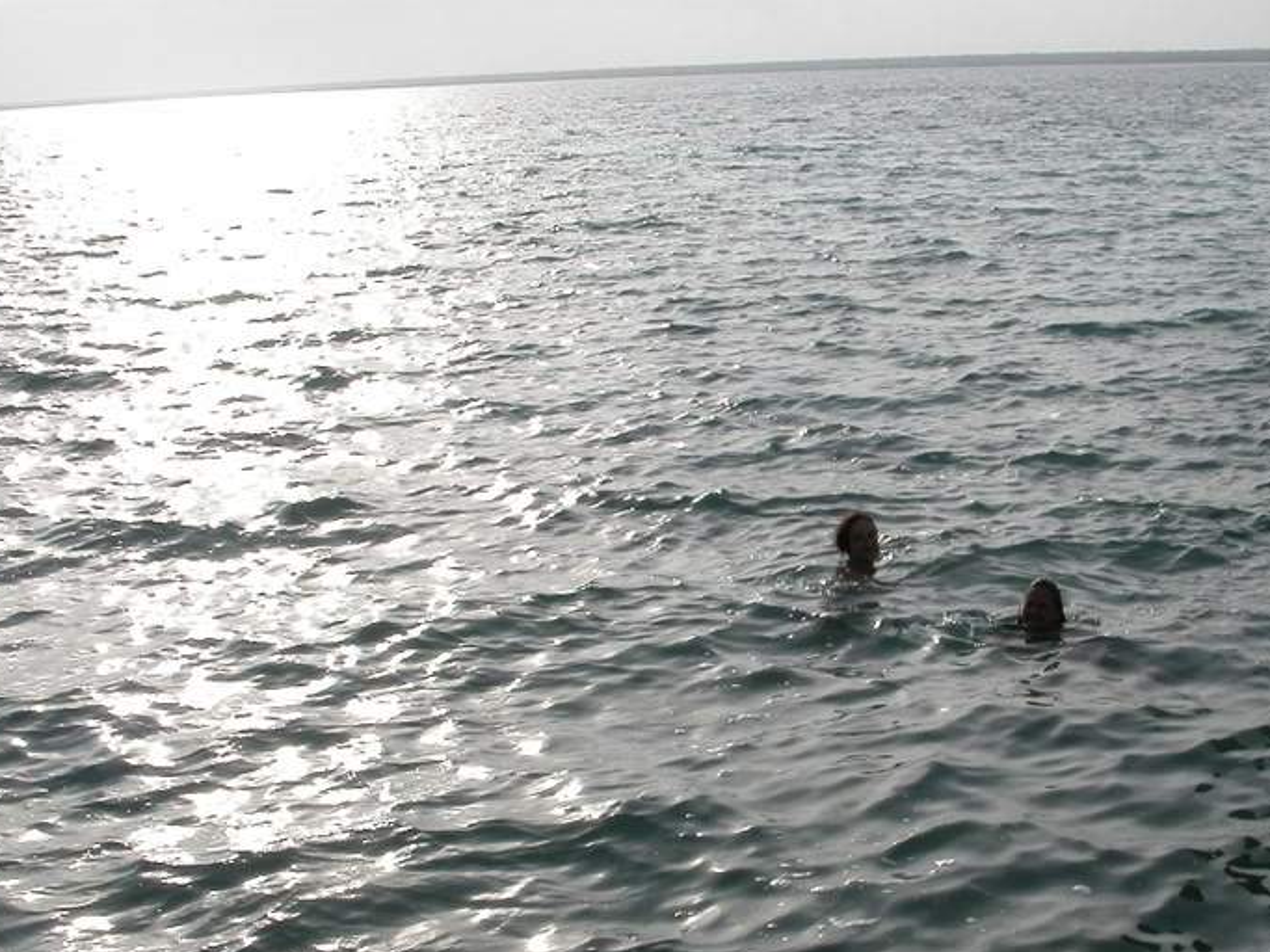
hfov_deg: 33.2
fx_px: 2091
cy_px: 604
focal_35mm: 57
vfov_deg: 25.6
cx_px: 926
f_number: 7.5
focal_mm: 7.85
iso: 100
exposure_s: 1/590
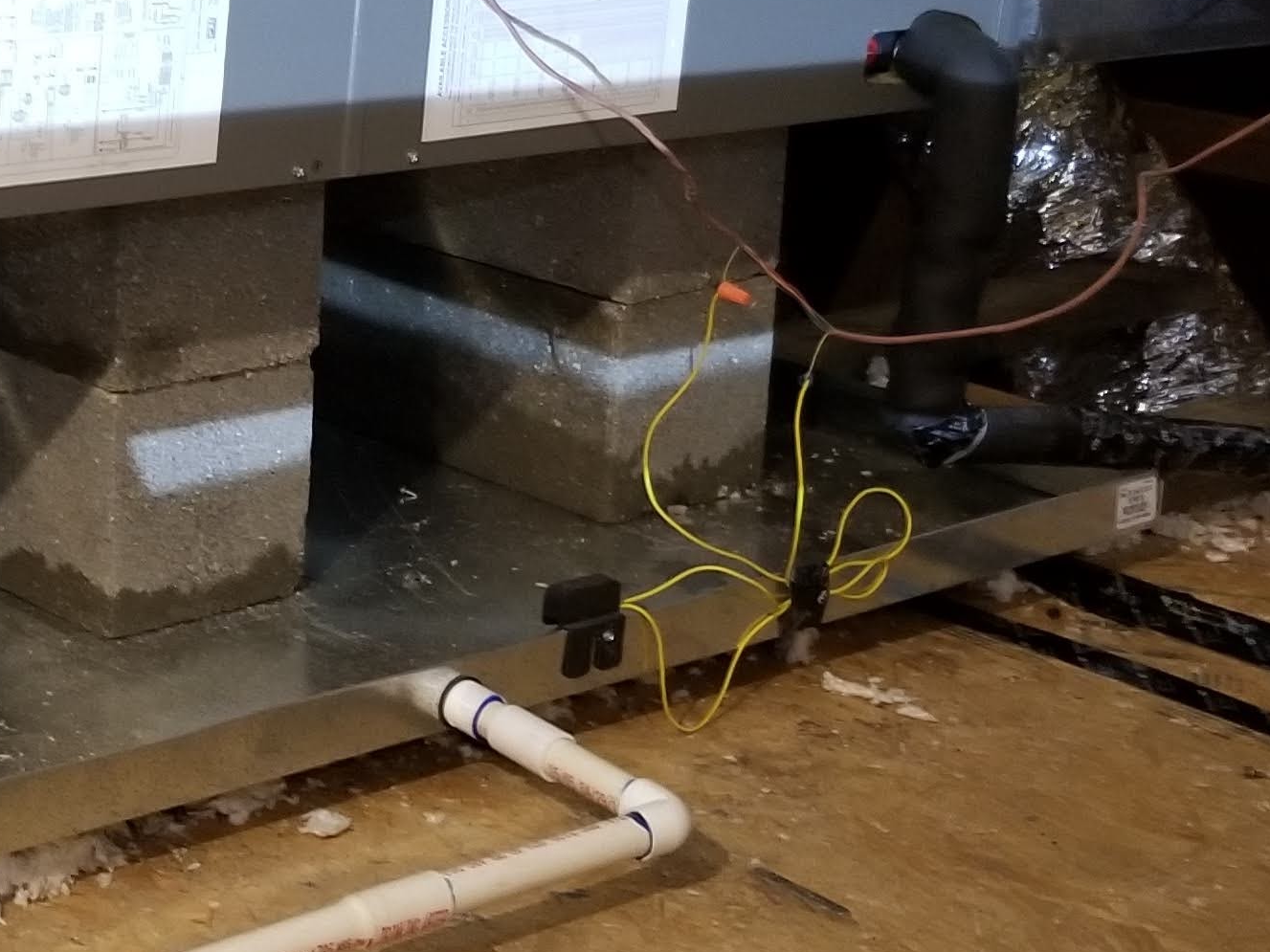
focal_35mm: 79
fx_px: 2898
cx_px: 262
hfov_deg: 24.3
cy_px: 254
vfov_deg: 18.6
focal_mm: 4.25
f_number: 1.7
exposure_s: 1/10
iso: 200
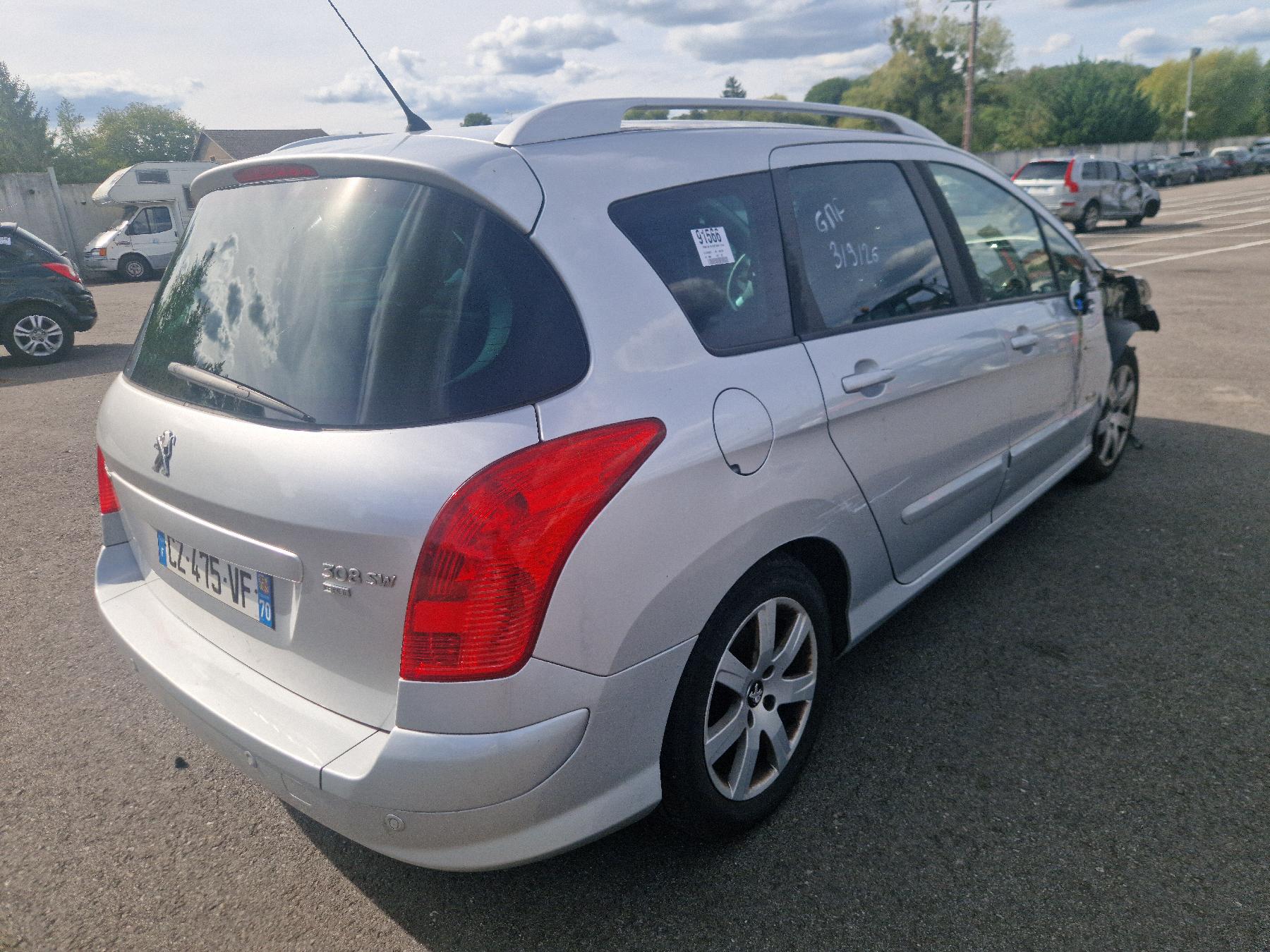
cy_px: 476
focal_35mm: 23
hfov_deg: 73.9
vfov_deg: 58.9
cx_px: 635
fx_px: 844
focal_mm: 5.4
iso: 50
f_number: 1.8
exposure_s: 1/2000
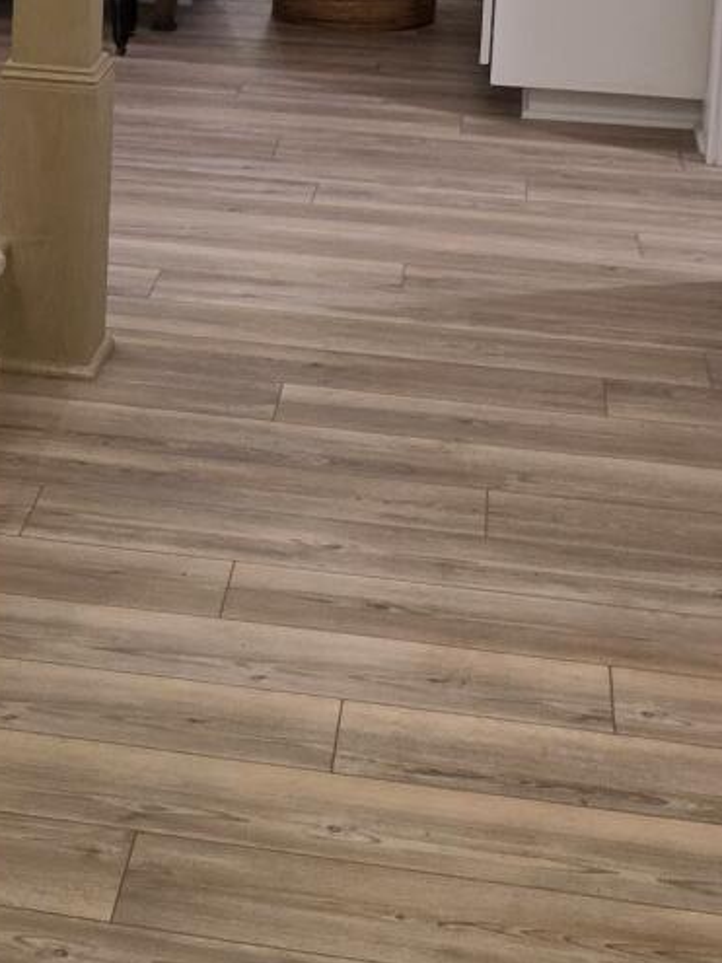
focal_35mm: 93
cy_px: 0
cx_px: -123
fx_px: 2587
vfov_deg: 20.4
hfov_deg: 15.4
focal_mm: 6.3
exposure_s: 1/120
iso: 250
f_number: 1.7
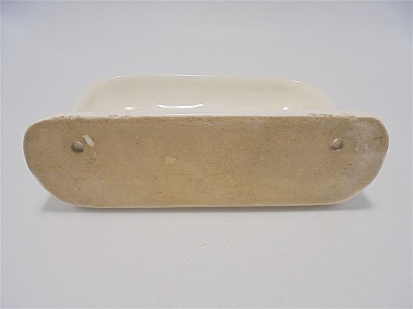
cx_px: 206
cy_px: 154
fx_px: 310
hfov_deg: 67.3
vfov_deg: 53.1
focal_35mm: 26
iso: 100
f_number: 3.5
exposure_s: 1/100
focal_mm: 4.6
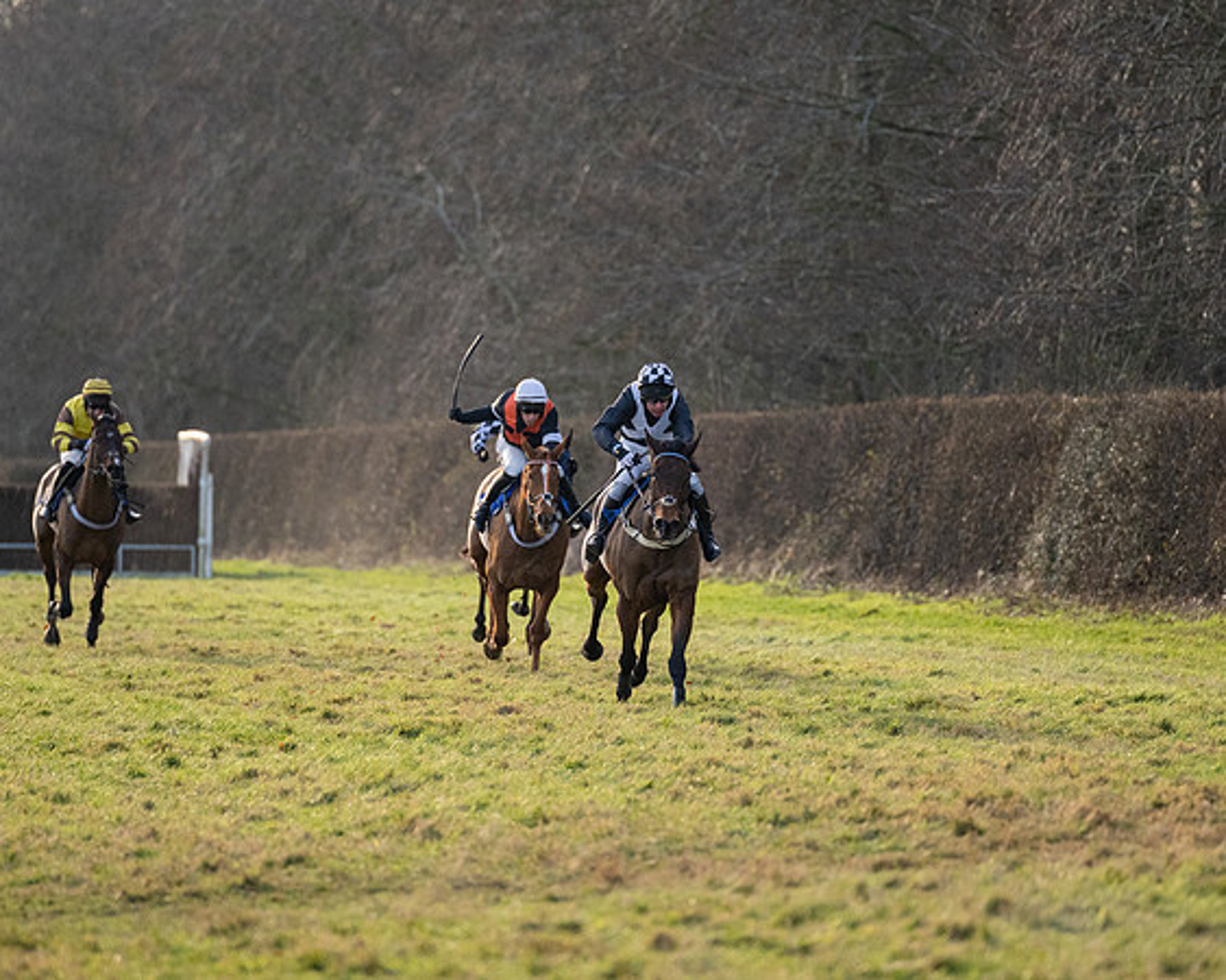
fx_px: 11544
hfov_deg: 6.1
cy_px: 404
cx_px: 573
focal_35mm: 318
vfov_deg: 4.9
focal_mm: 200
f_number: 2.8
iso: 800
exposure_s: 1/5000
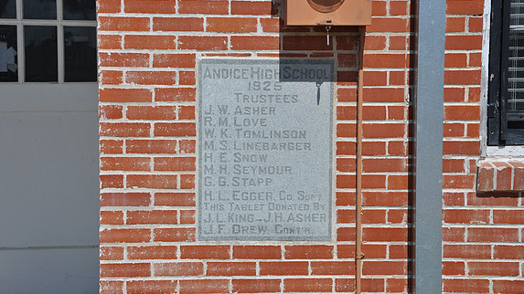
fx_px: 994
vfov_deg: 16.9
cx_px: 262
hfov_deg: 29.5
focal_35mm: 72
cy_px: 133
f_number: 9
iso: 200
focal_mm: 45
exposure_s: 1/320
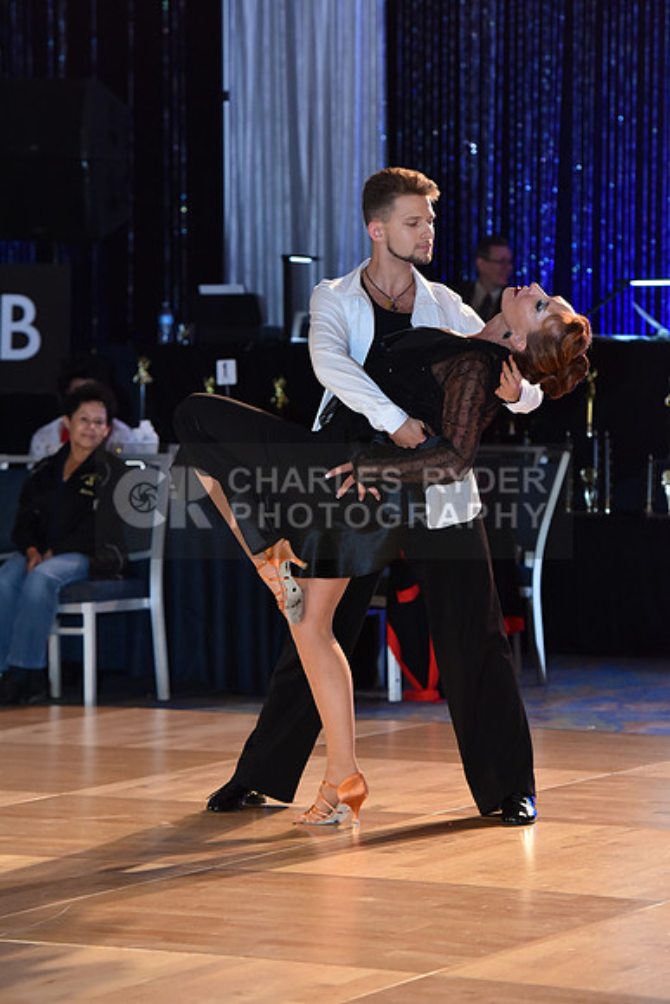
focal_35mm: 135
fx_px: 3766
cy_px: 502
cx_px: 335
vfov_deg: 15.2
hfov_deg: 10.2
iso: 2000
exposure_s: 1/320
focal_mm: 135
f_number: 4.5
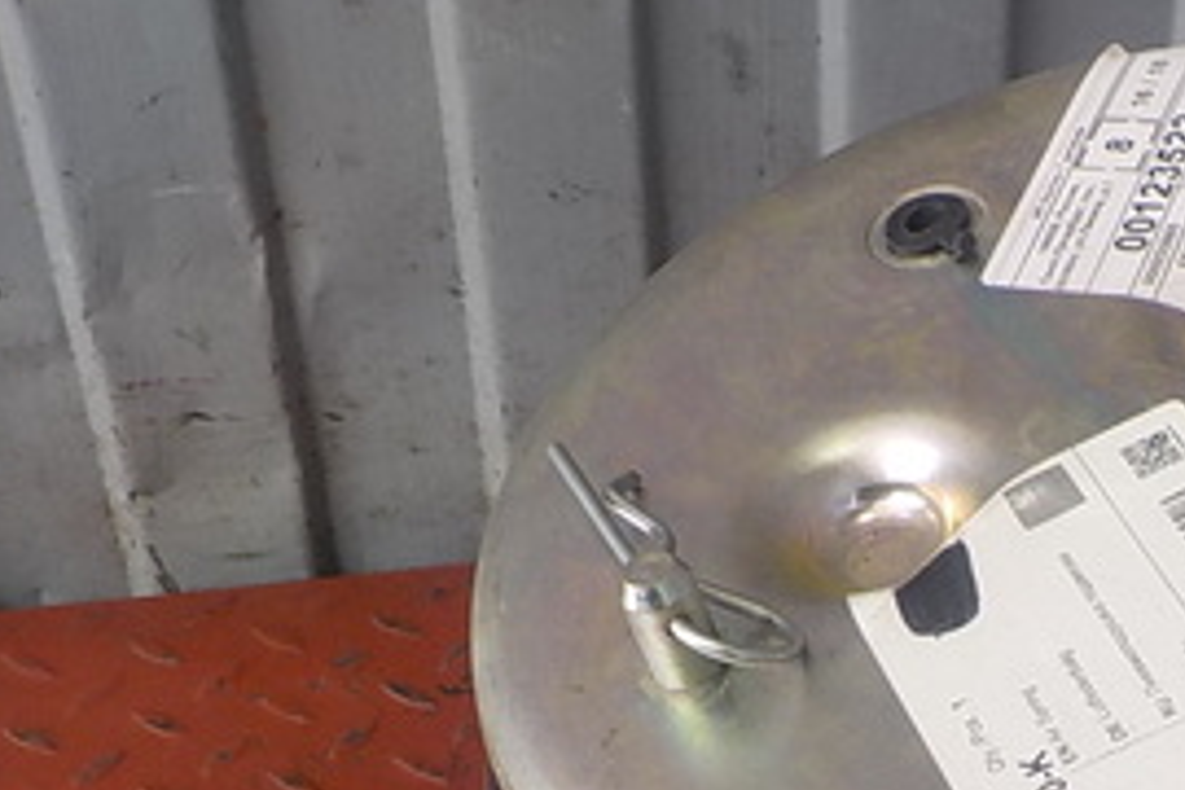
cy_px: 904
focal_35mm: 74
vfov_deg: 17.7
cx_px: 1216
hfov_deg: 25.8
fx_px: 2436
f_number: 3.3
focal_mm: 4.1
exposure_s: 1/80
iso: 125
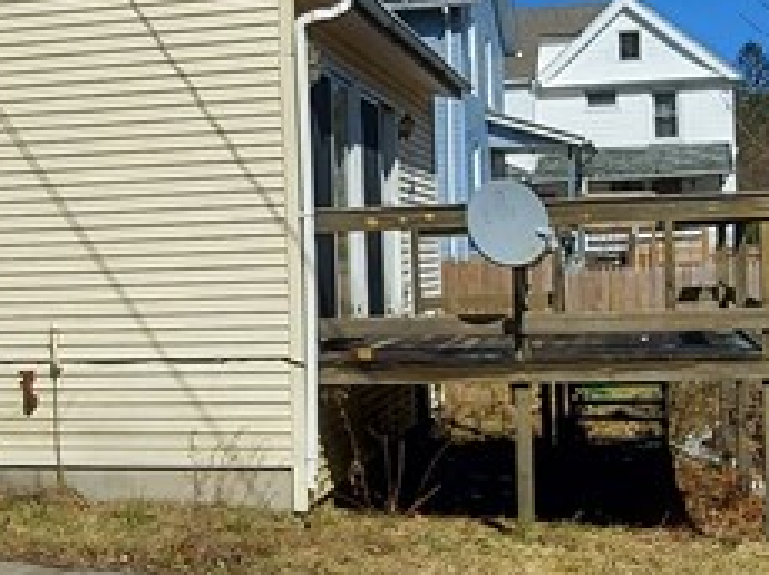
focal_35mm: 58
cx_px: 334
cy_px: 274
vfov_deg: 25.2
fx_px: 1287
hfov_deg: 33.2
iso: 64
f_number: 2.2
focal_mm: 1.74
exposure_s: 1/3881
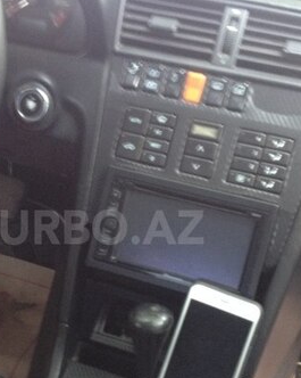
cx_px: 87
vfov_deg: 27.9
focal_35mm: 68
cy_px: 227
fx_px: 758
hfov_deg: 22.3
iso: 160
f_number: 2.4
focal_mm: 4.28
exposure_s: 1/20
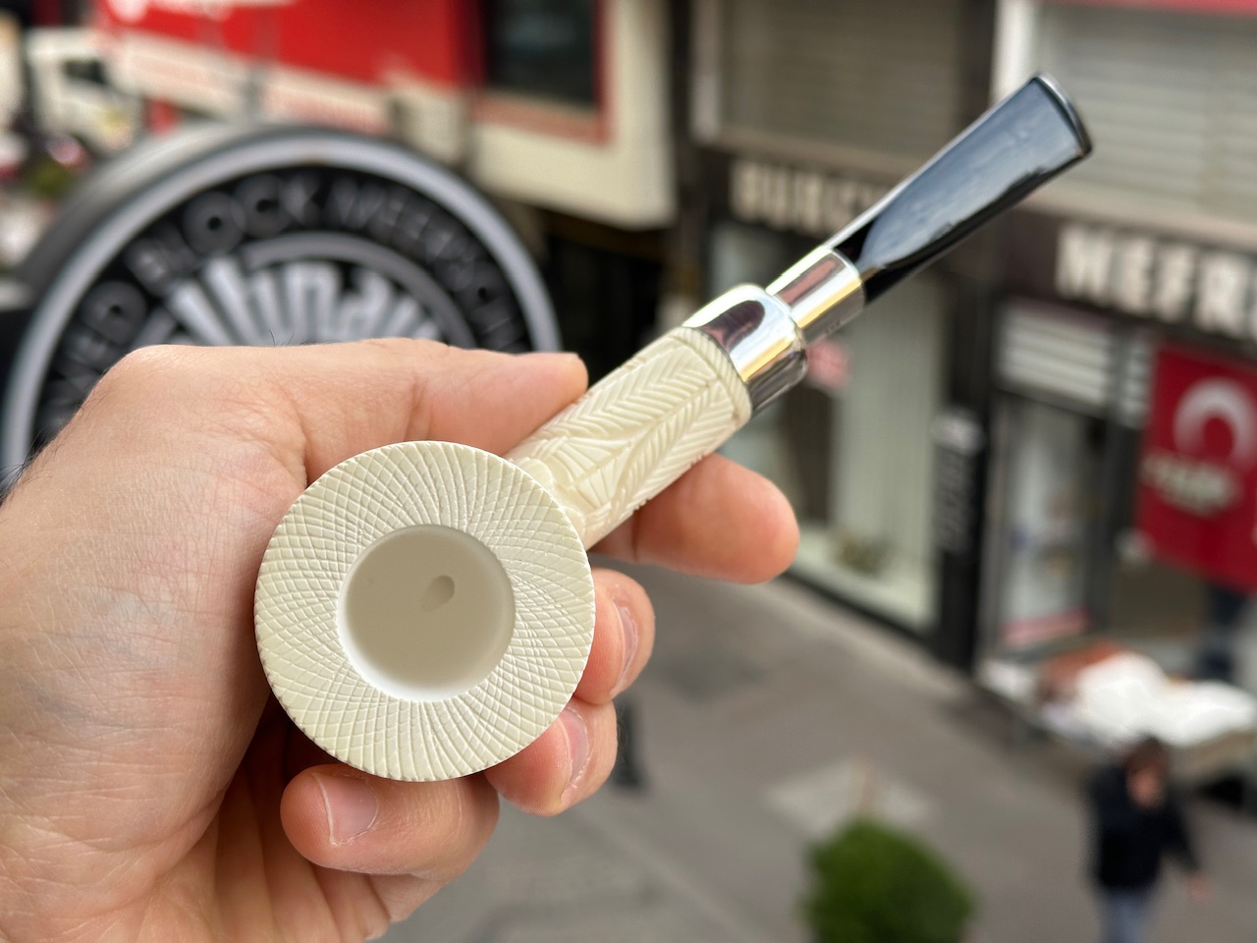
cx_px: 628
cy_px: 472
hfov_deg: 39.7
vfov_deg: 30.3
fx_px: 1743
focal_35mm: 48
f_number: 1.78
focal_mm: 6.86
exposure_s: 1/463
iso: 64
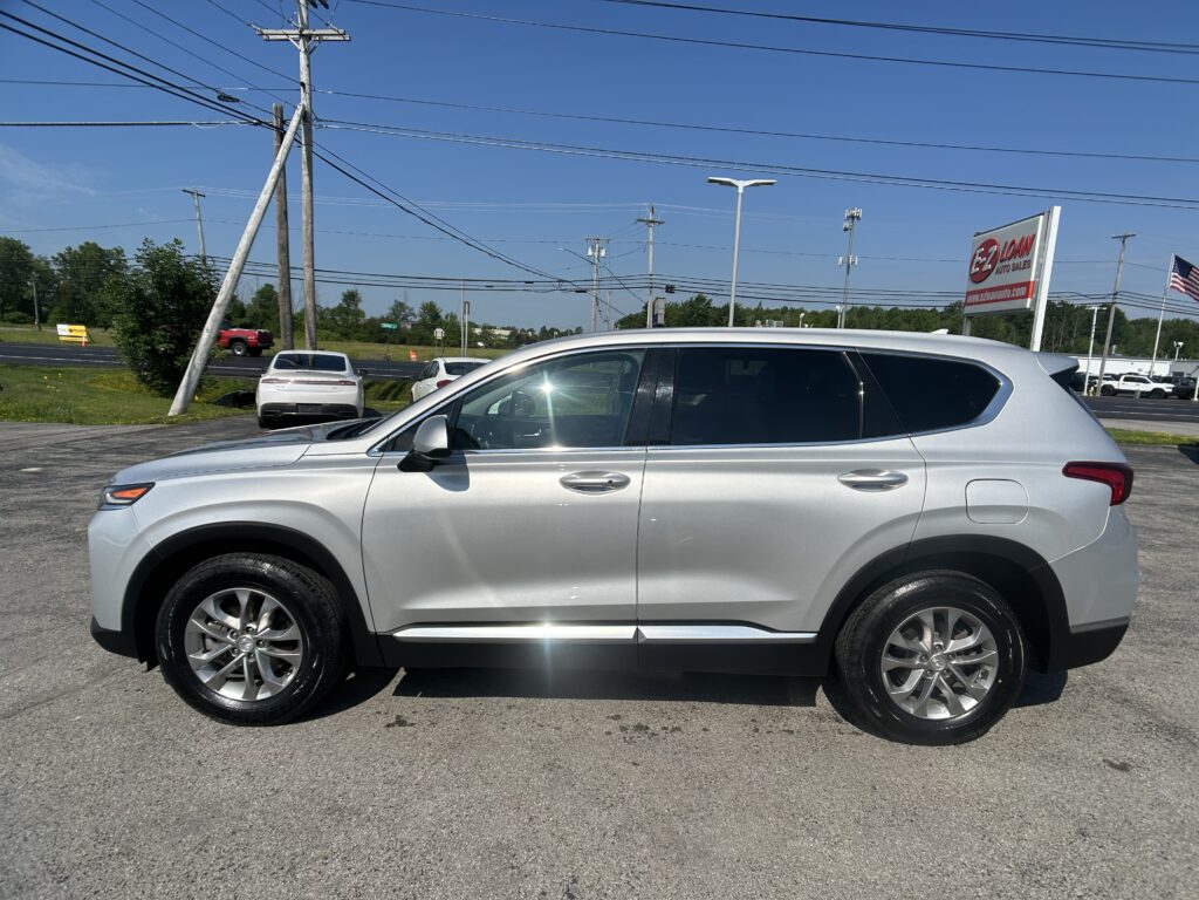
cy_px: 450
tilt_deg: -9.2
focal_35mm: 26
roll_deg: -2.3
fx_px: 901
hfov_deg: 67.3
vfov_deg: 53.1
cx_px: 600
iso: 50
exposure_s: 1/7463
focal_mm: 5.7
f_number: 1.5
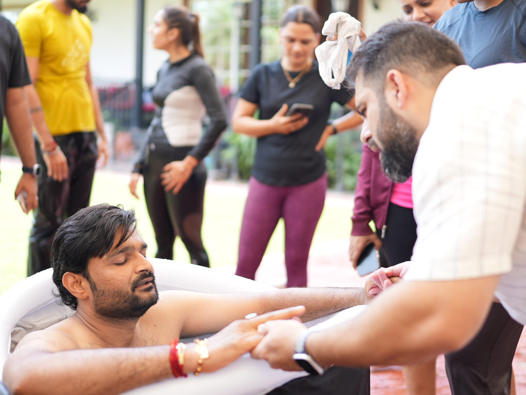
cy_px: 190
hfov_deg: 34.3
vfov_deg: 26.1
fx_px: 851
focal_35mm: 56
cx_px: 297
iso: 100
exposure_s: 1/640
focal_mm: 35
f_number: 1.4
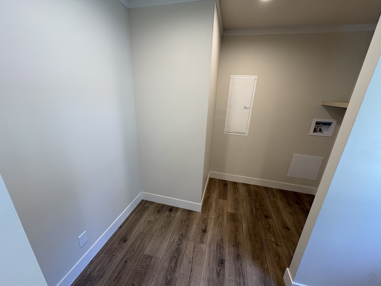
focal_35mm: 14
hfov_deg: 102.1
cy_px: 143
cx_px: 190
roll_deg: -2.2
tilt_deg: -18.1
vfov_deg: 85.7
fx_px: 154
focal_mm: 2.22
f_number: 2.2
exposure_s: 1/120
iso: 160
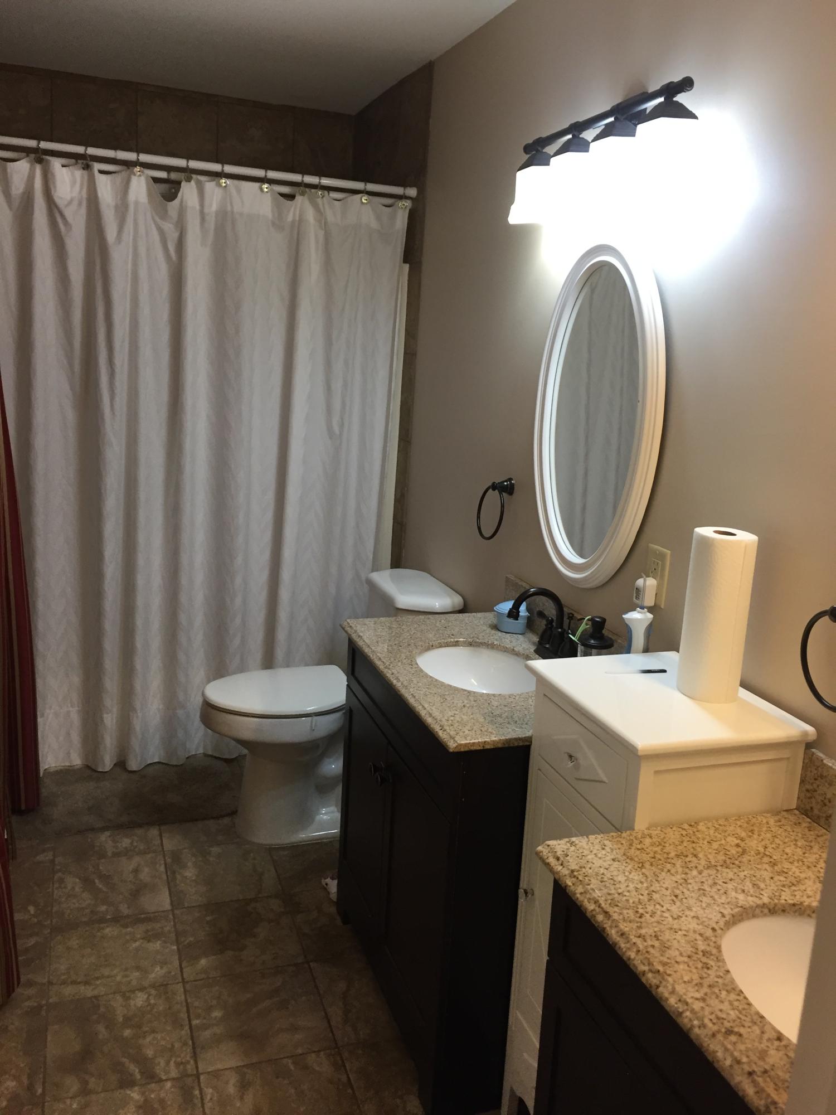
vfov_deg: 61.7
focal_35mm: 29
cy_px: 558
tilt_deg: -12.1
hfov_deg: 48.2
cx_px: 418
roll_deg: -3.4
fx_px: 934
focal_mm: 4.15
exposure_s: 1/30
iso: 50
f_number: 2.2
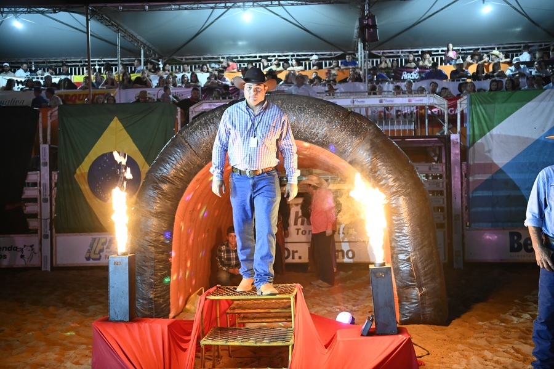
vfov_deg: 29.8
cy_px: 184
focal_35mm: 45
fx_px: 692
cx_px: 277
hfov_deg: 43.6
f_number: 2.8
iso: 3200
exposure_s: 1/60
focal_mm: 45
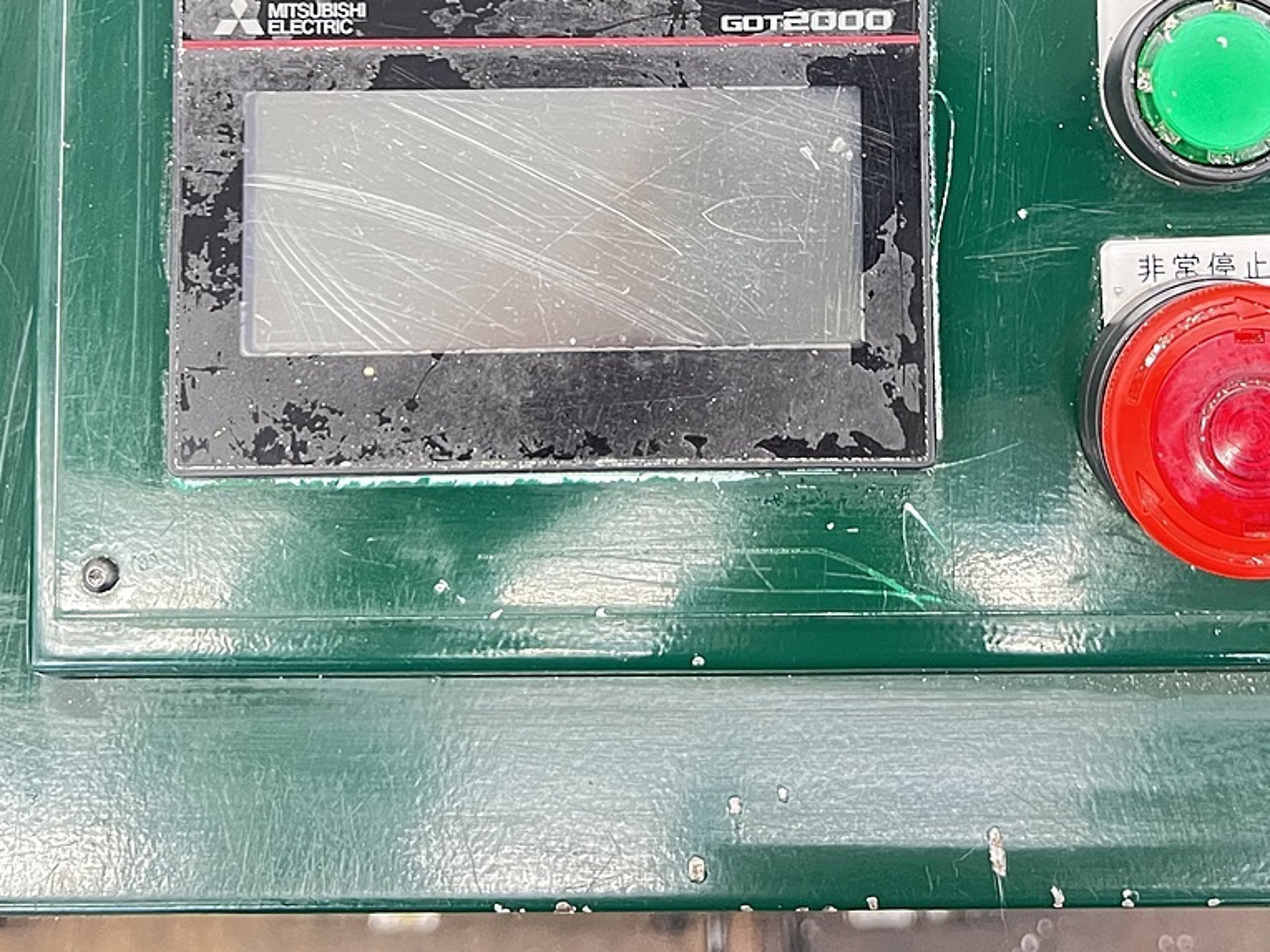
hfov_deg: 37.3
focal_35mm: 51
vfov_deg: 27.3
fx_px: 1871
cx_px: 792
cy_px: 51
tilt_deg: -66.9
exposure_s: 1/54
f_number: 1.5
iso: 500
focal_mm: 5.7
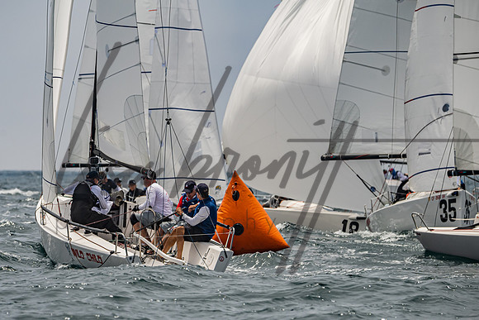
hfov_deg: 5.8
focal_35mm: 352
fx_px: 4690
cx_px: 181
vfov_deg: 3.9
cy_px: 215
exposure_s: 1/3200
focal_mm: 260
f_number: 6.3
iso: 400
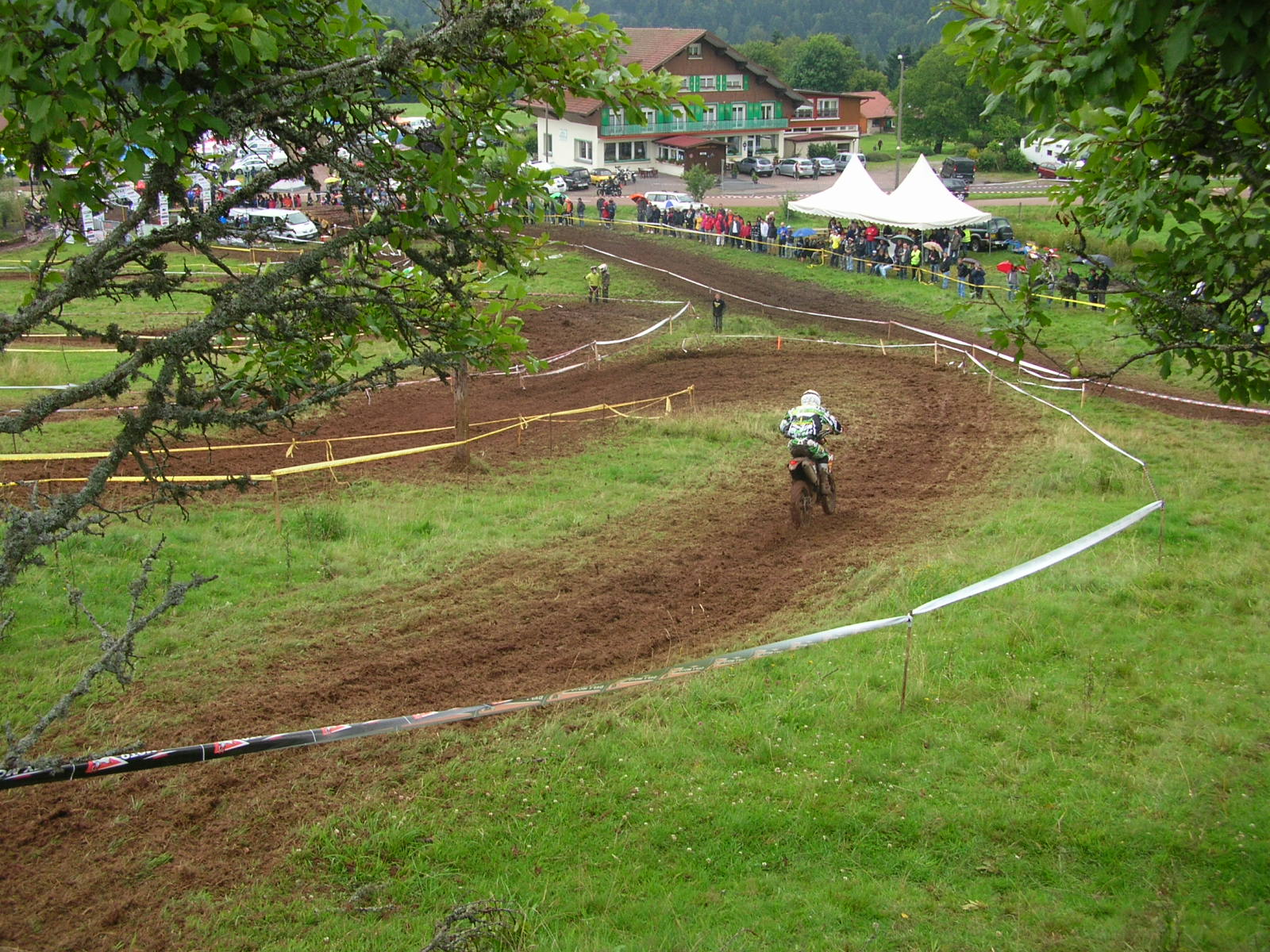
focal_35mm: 35
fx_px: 1284
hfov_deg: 52.6
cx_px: 635
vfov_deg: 40.7
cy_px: 476
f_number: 2.8
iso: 50
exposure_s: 1/205
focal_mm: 5.8
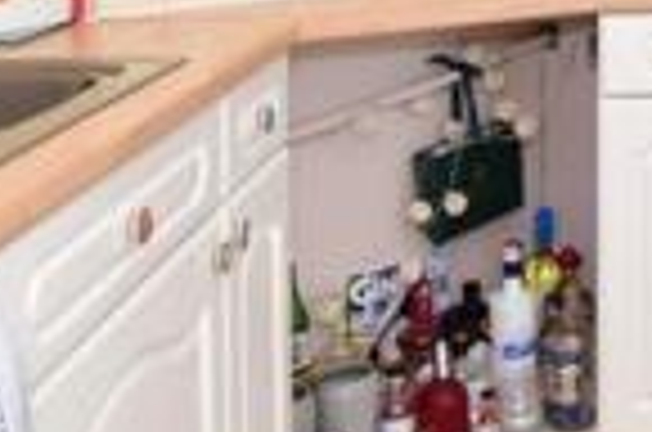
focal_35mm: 68
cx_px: 791
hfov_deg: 26.3
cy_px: -178
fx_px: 1229
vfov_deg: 18.1
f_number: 10
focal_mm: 10
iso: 400
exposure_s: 1/60
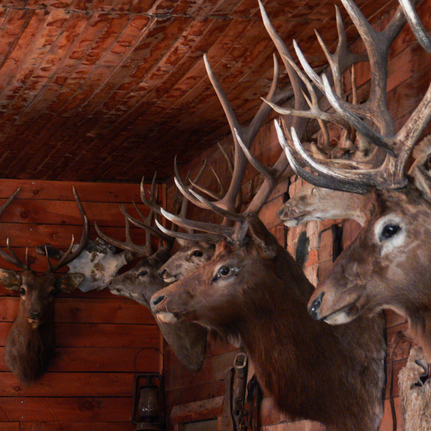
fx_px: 1775
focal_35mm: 126
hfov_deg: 13.8
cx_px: 268
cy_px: 215
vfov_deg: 13.8
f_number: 3.2
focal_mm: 22.3
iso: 200
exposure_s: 1/4
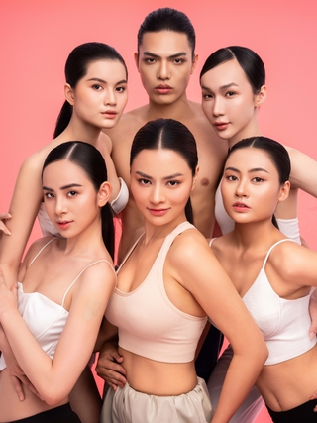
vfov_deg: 34.9
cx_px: 158
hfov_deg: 26.5
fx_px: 672
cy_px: 212
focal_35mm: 55
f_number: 16
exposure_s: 1/125
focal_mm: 70
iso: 800
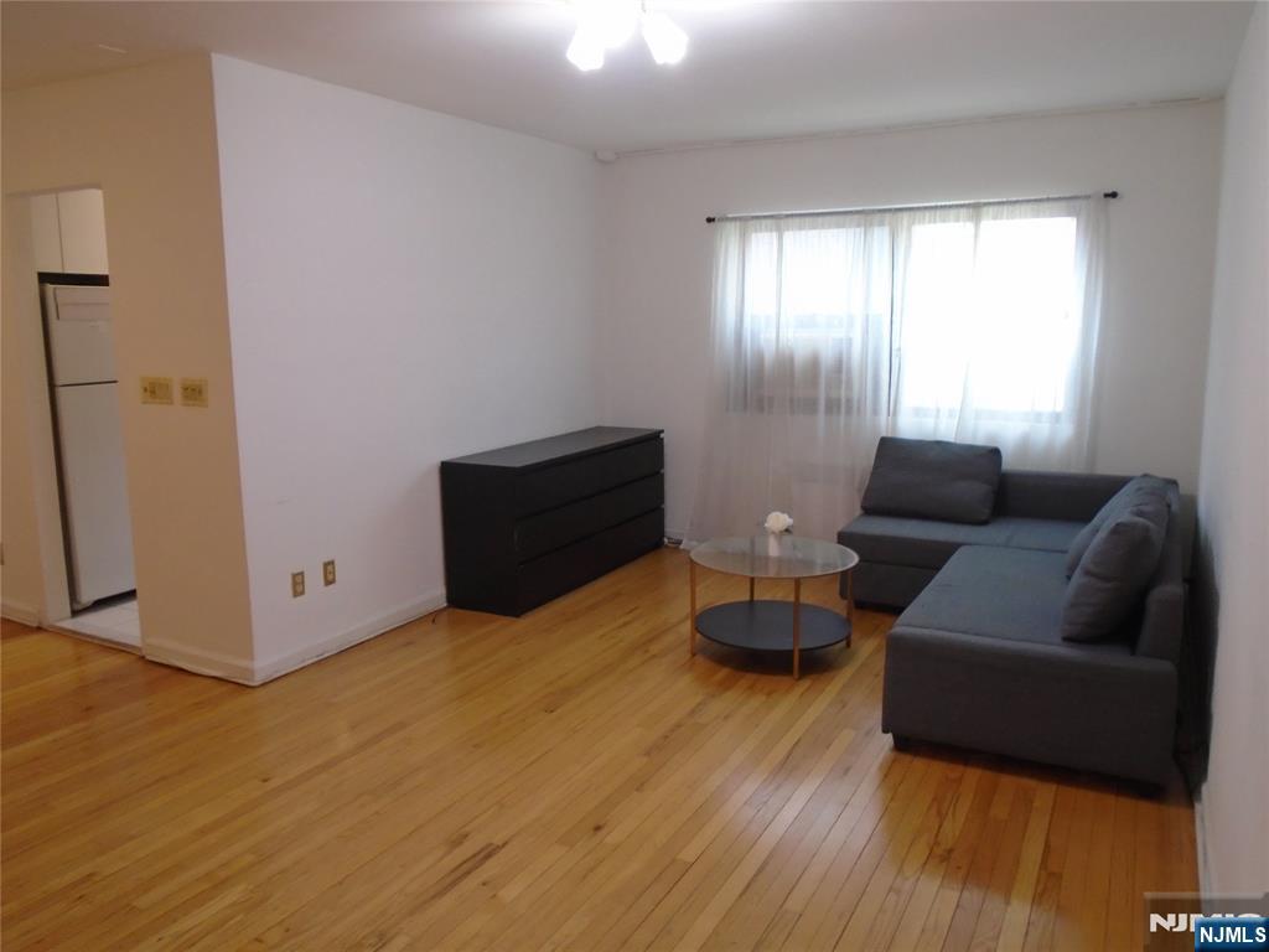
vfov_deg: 53.1
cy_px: 476
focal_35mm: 26
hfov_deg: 67.3
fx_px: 953
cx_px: 634
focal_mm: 4.6
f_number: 3.2
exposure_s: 1/30
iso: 200
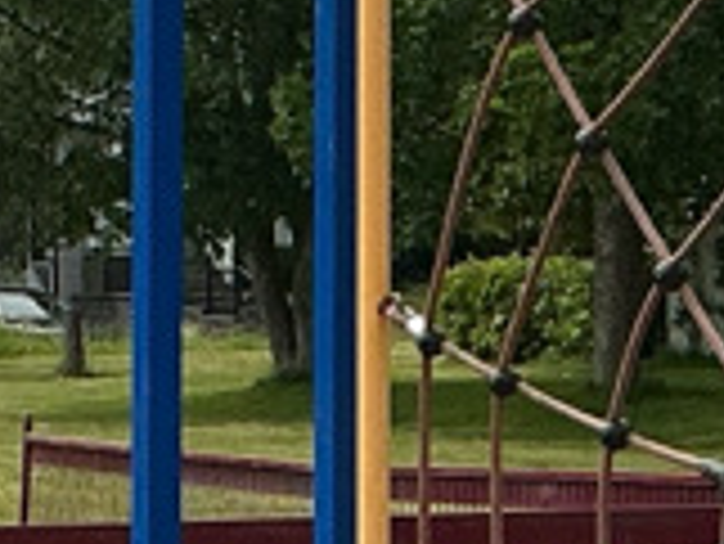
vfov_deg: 6.4
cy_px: 575
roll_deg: +0.9
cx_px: -18
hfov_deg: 8.5
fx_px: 4814
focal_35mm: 230
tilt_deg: -3.1
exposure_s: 1/2538
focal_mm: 3
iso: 25
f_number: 1.8
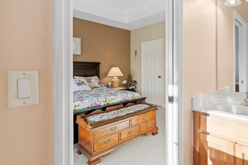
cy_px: 73
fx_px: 145
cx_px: 159
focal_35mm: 21
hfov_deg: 79.3
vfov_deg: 59.3
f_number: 9
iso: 200
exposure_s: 1/8
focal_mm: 16
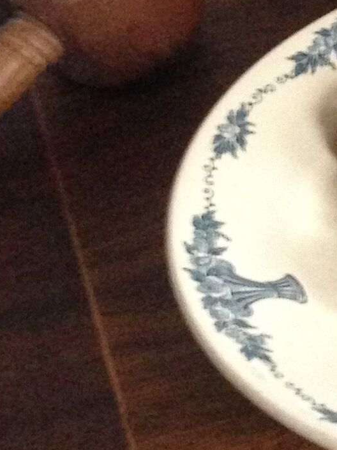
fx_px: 1986
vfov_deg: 12.9
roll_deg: +2.0
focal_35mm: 153
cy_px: 178
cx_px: 573
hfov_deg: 9.3
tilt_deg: -39.7
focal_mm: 4.12
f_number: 2.4
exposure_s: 1/15
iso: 400
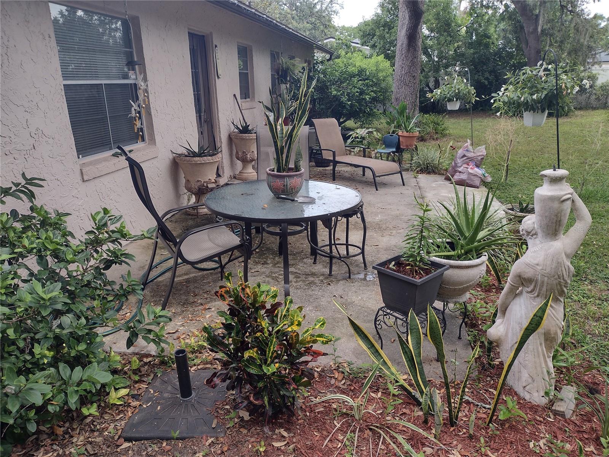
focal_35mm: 27
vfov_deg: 51.4
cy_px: 228
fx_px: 475
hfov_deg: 65.3
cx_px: 304
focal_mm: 4.71
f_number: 1.7
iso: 100
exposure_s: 1/290
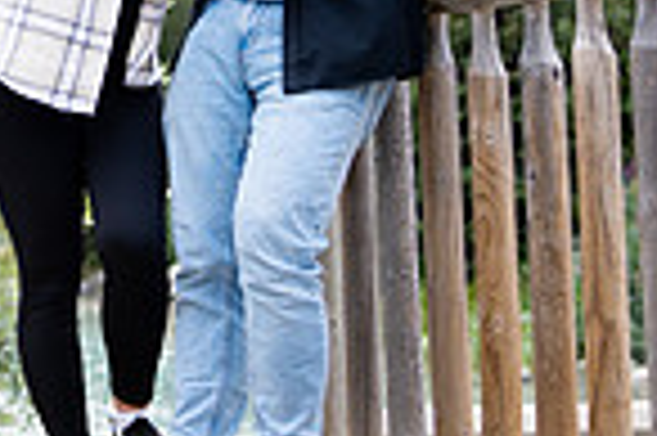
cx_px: -248
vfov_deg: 9.7
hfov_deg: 14.1
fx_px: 2534
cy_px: -52
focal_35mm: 139
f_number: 2.2
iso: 200
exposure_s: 1/1600
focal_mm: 35
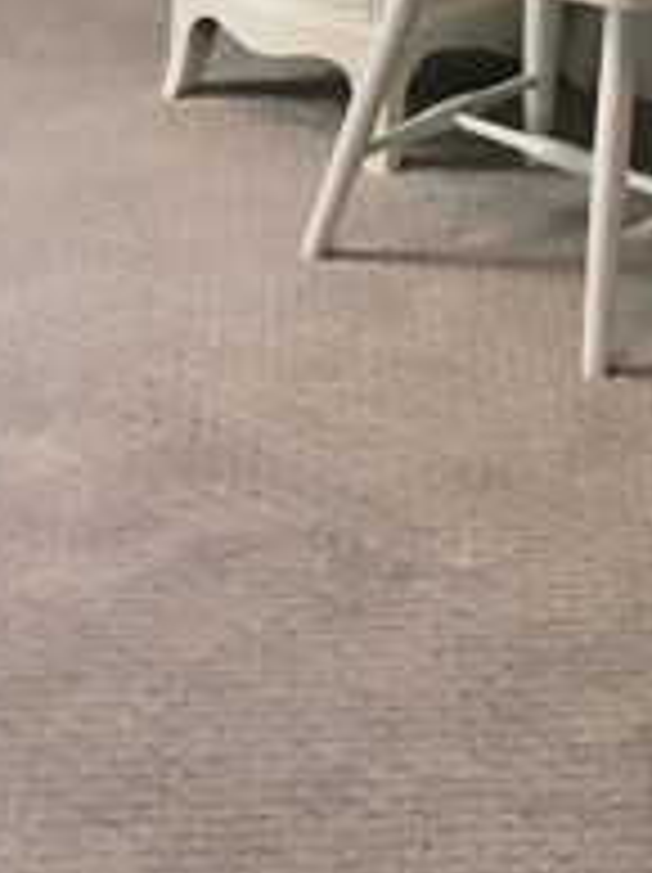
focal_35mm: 115
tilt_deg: -12.9
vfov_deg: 15.9
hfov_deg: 12.6
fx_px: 2894
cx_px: -63
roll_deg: +0.5
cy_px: -374
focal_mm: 4.15
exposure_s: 1/30
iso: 64
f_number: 2.2
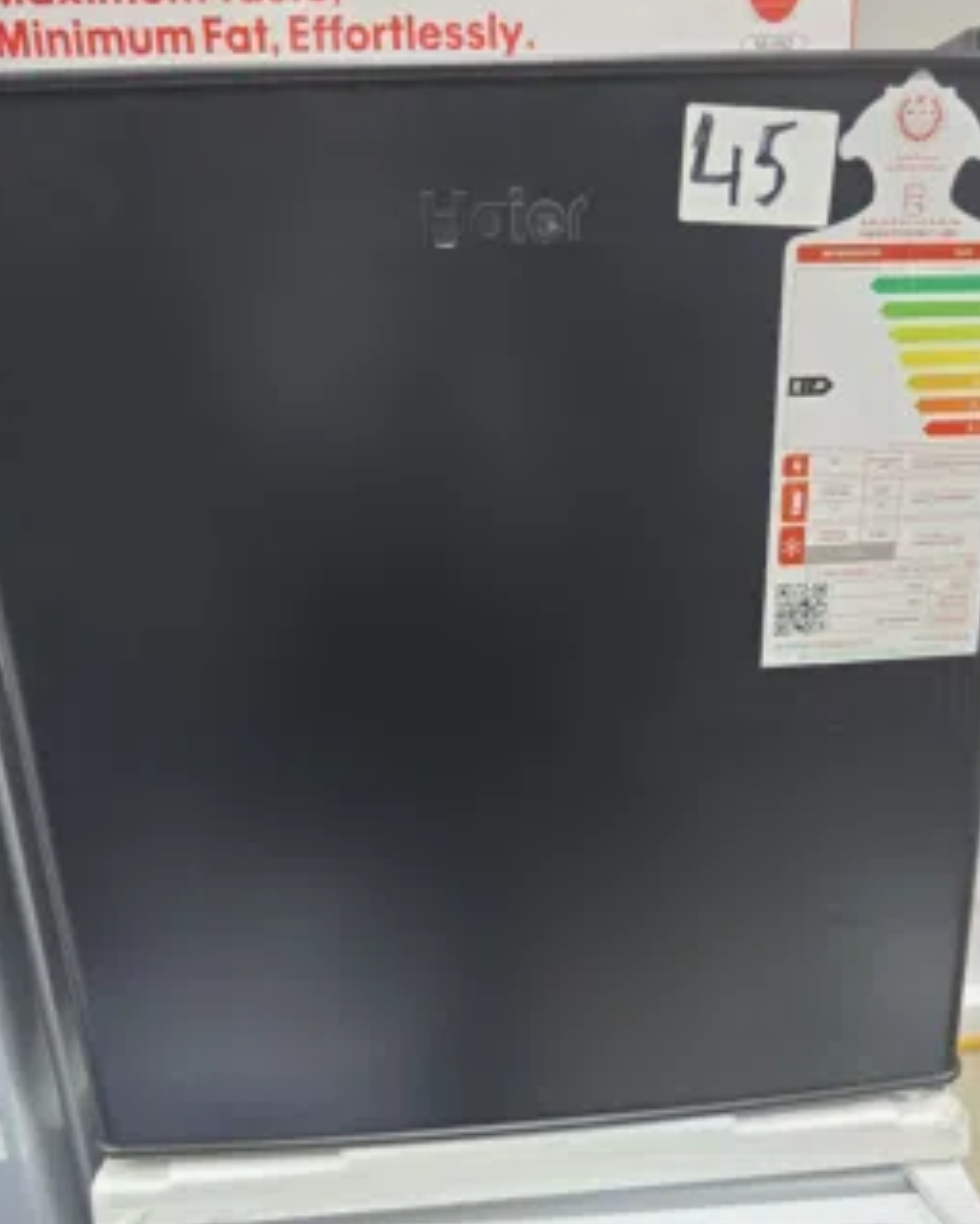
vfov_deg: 62.0
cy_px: 690
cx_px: 530
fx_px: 1015
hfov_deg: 51.5
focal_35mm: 28
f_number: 1.7
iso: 320
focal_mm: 6.3
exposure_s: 1/100
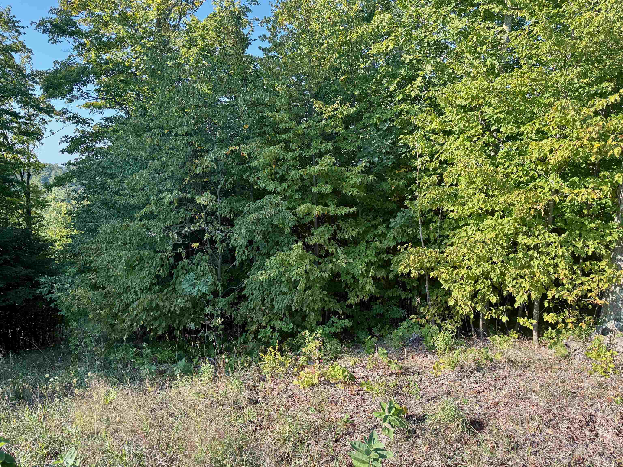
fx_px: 432
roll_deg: -0.2
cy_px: 234
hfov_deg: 71.6
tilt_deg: -6.9
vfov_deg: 56.8
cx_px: 312
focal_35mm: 24
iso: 100
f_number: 1.78
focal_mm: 6.76
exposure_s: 1/849
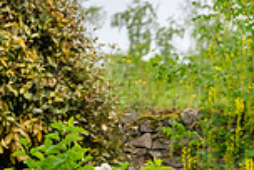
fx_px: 2085
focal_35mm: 295
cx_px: 299
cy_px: 268
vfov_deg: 4.6
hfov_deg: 6.9
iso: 400
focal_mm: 50
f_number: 2.8
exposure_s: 1/250
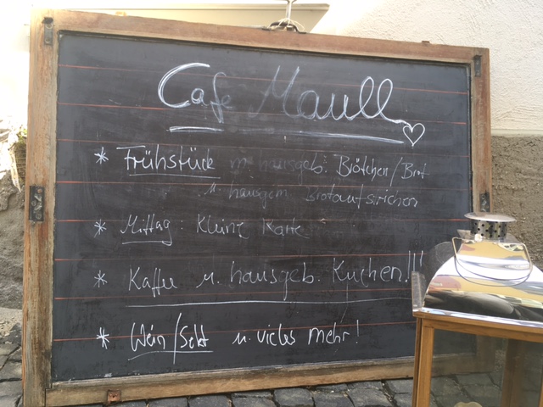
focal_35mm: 29
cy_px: 204
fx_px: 455
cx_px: 272
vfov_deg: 48.2
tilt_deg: -7.3
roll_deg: -0.7
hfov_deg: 61.7
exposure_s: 1/100
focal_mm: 4.15
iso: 32
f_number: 2.2
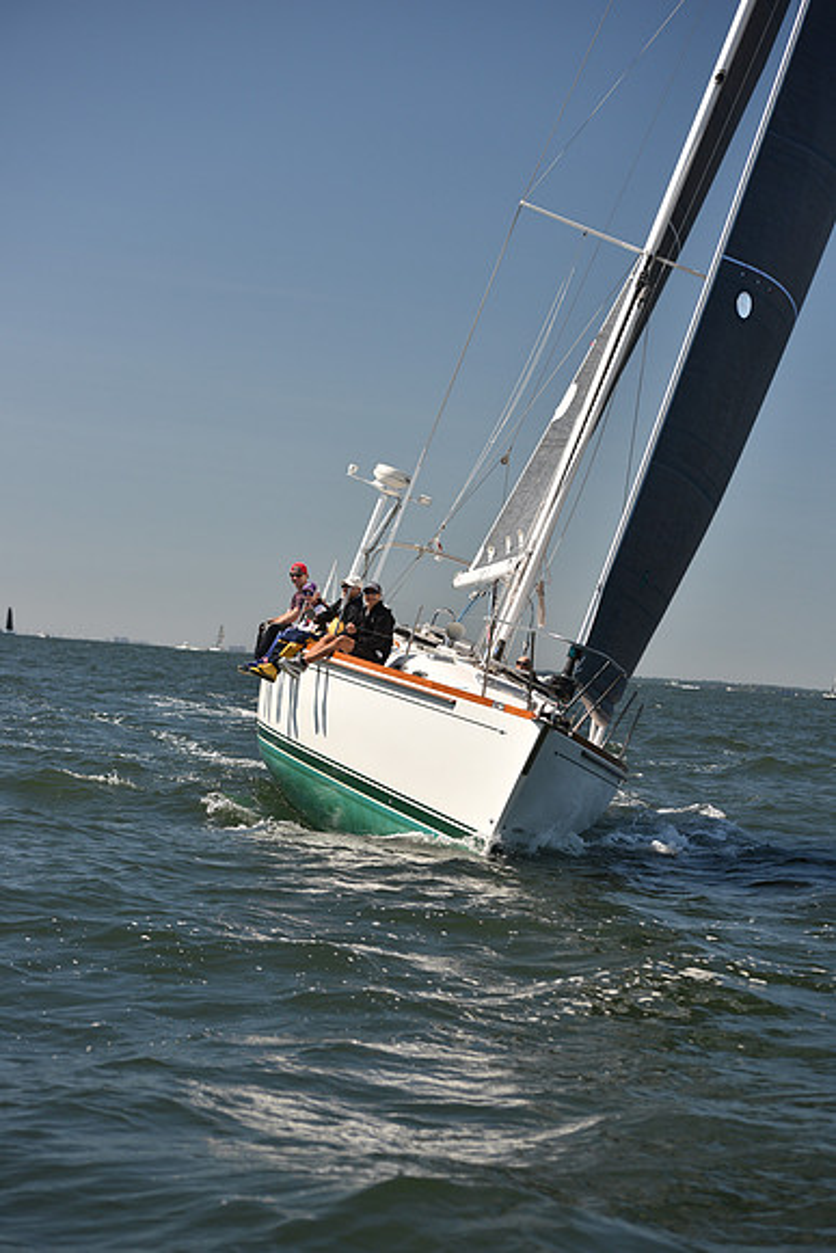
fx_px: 2959
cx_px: 418
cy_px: 626
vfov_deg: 23.9
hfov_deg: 16.1
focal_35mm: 85
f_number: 4
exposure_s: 1/1250
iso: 250
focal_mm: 85
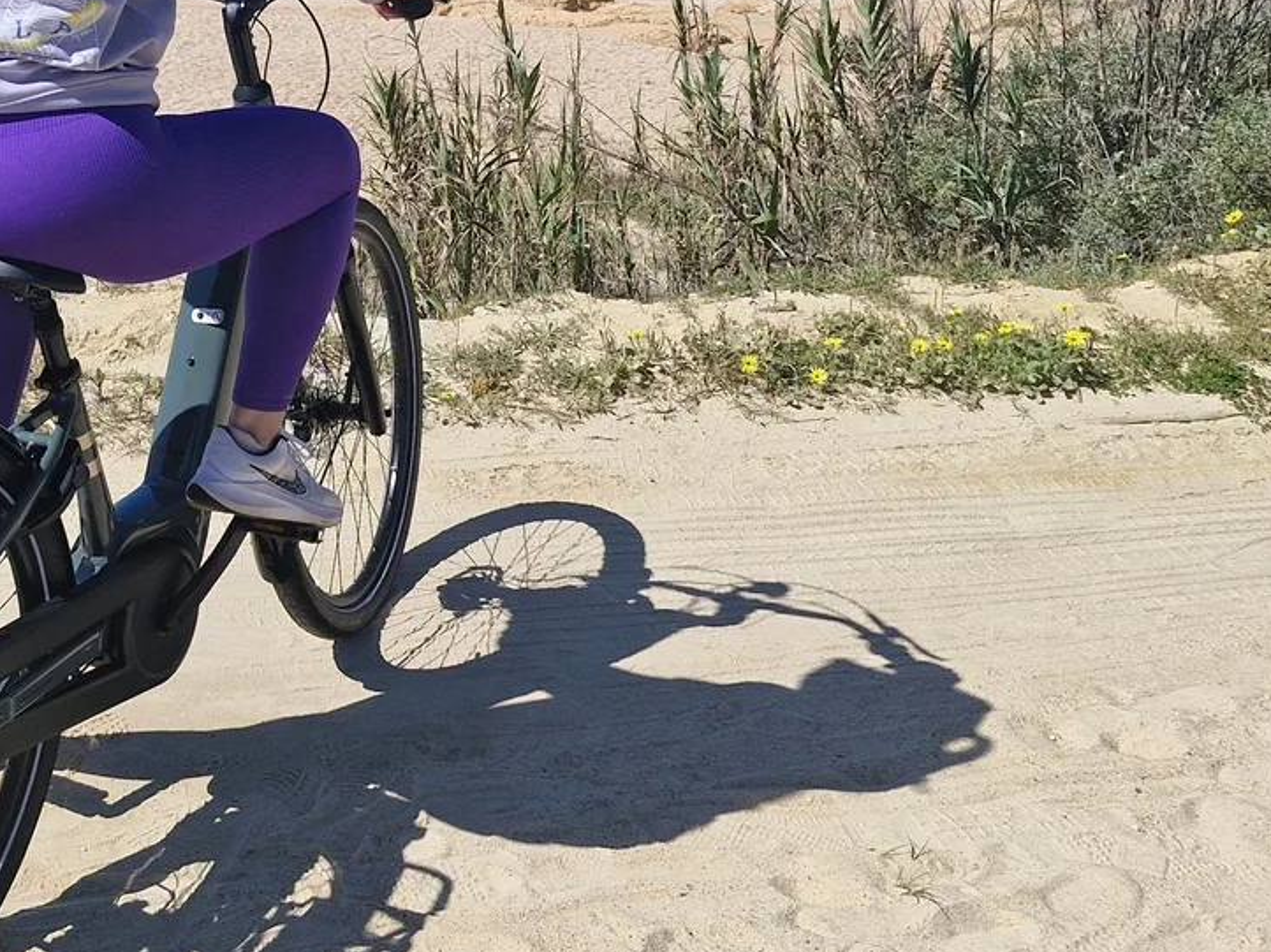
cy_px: 162
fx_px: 1872
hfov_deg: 36.6
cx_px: 306
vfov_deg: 27.8
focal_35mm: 51
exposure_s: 1/3144
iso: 50
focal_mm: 5.54
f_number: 1.8
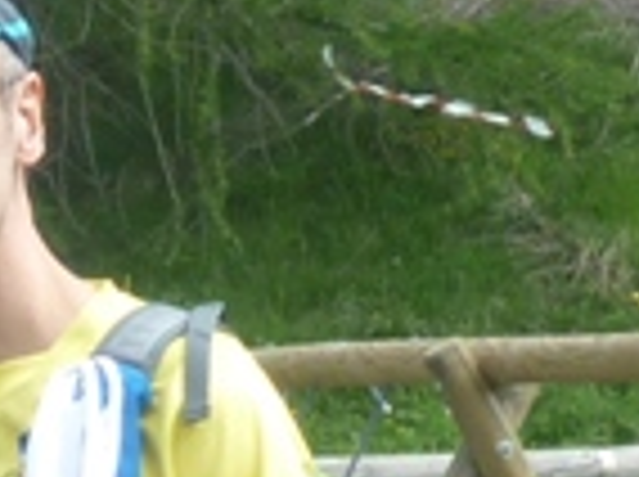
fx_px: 8532
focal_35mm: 463
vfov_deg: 3.2
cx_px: -752
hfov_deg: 4.2
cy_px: 1033
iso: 80
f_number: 3.6
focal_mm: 9.9
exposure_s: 1/320
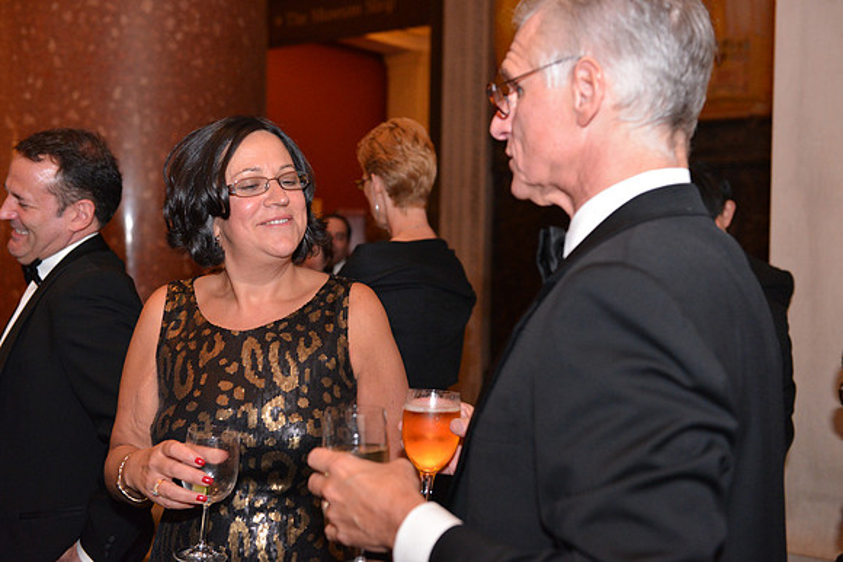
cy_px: 281
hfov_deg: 41.1
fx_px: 1124
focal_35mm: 48
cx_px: 422
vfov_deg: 28.1
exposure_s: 1/60
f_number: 3.5
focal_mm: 48
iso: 3200
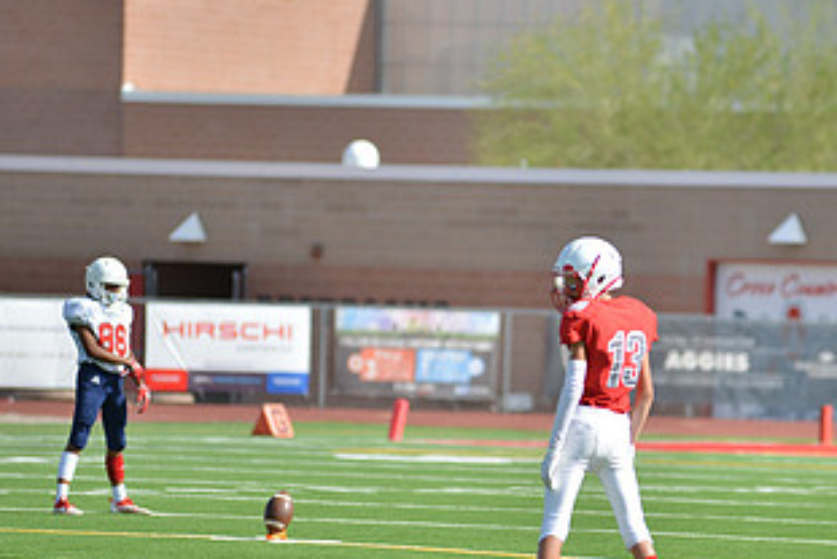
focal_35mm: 373
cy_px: 399
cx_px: 606
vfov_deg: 3.7
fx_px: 8680
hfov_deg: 5.5
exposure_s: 1/1600
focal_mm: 200
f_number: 2.8
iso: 100
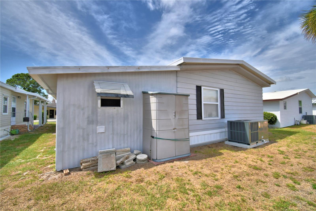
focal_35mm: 15
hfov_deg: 100.4
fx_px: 132
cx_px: 158
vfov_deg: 77.3
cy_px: 106
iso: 100
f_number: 4.5
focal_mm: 10
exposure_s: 1/1250
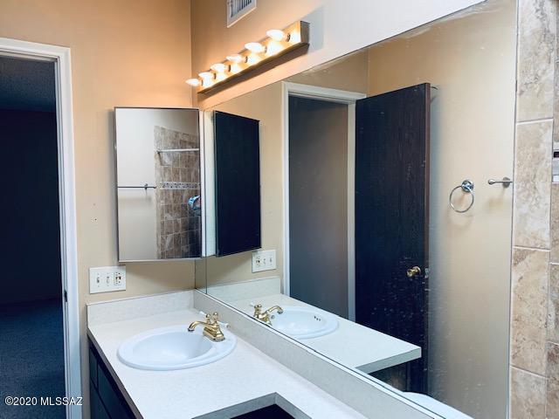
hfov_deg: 67.3
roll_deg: +0.4
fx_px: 420
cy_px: 210
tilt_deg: -4.0
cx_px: 280
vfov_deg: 53.1
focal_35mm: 26
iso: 50
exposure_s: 1/120
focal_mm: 4.25
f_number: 1.8
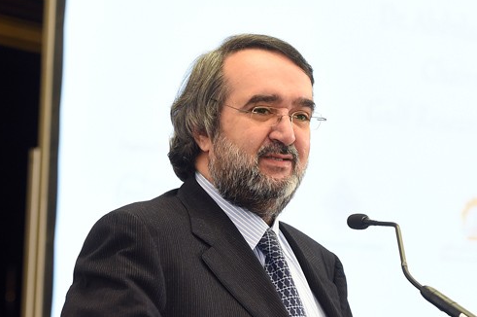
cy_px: 258
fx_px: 2779
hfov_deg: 9.8
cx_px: 434
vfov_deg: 6.5
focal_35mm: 210
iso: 1600
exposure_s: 1/60
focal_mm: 112
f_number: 5
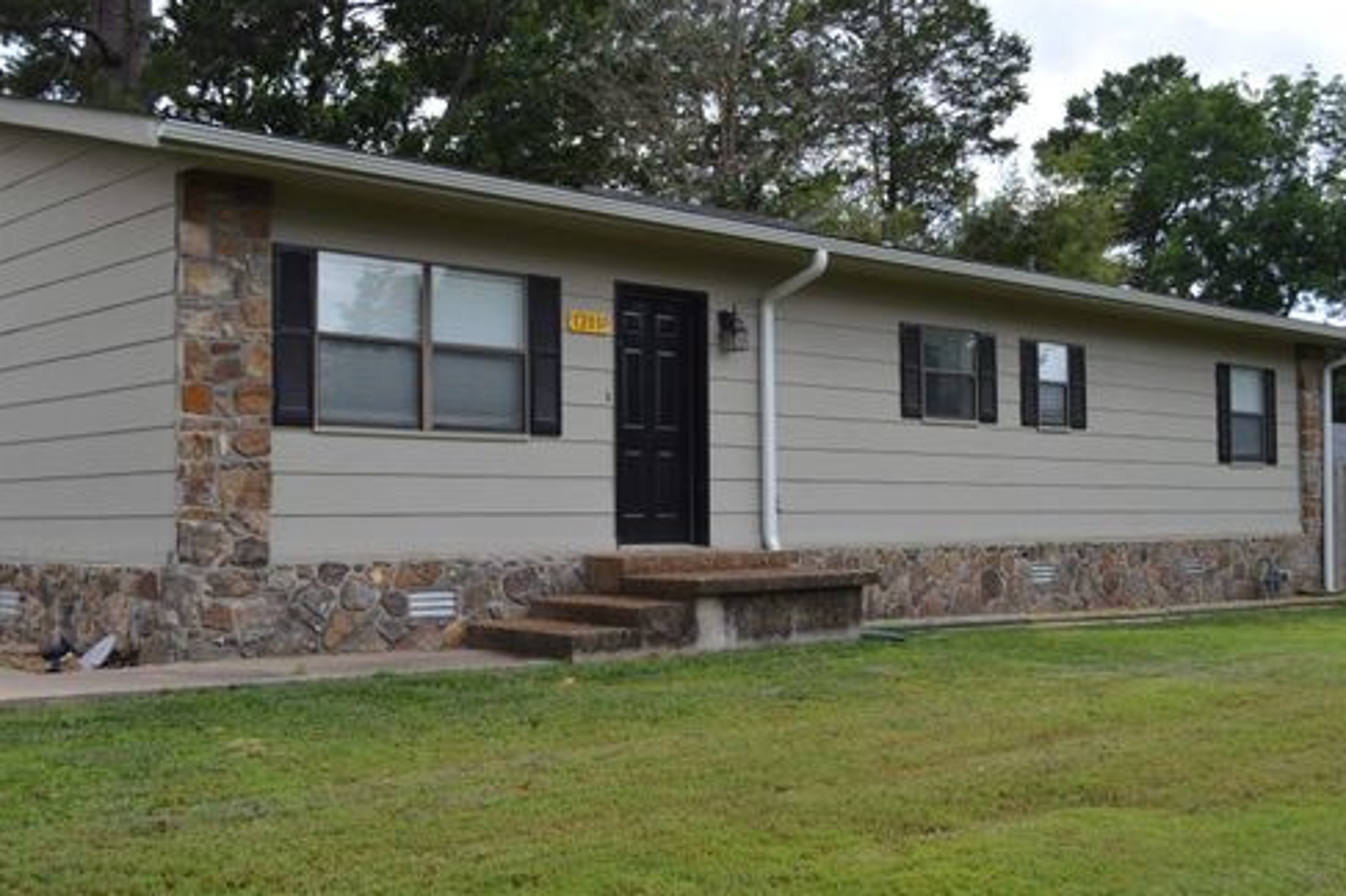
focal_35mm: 40
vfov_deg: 33.4
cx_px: 688
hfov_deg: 48.5
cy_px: 448
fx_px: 1494
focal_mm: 26
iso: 100
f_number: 6.3
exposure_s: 1/160
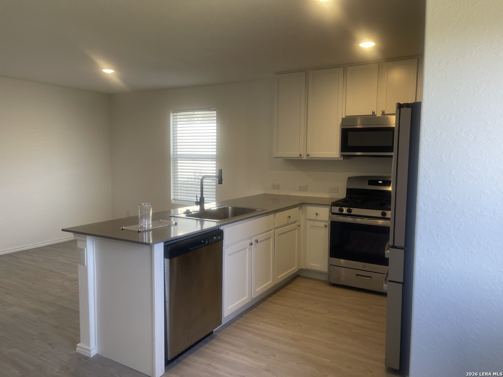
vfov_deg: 54.9
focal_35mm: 25
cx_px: 252
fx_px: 363
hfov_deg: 69.4
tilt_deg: -5.5
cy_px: 188
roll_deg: -0.3
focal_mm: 5.1
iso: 80
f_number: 1.6
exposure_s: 1/120
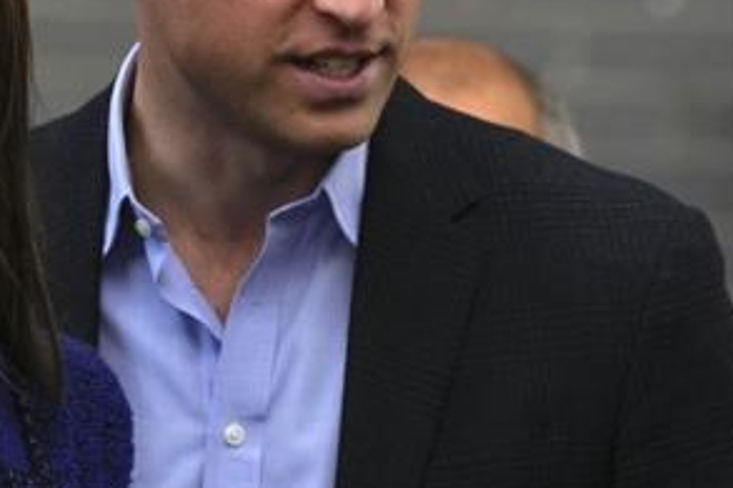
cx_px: 43
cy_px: 104
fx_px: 13003
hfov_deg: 3.2
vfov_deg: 2.1
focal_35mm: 639
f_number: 7.1
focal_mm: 288
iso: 1250
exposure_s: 1/800
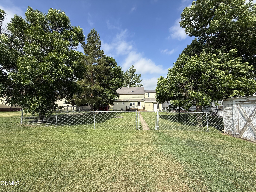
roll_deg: -0.1
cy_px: 96
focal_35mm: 14
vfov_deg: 85.7
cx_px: 128
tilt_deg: +6.8
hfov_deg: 102.1
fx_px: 104
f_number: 2.2
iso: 50
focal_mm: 2.22
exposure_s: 1/1698
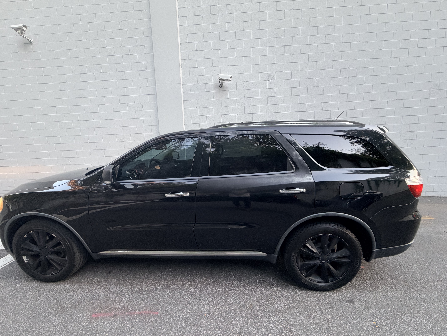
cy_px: 168
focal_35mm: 14
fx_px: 181
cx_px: 224
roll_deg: +2.1
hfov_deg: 102.1
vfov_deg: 85.7
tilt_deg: -7.9
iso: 320
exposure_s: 1/77
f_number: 2.2
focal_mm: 2.22
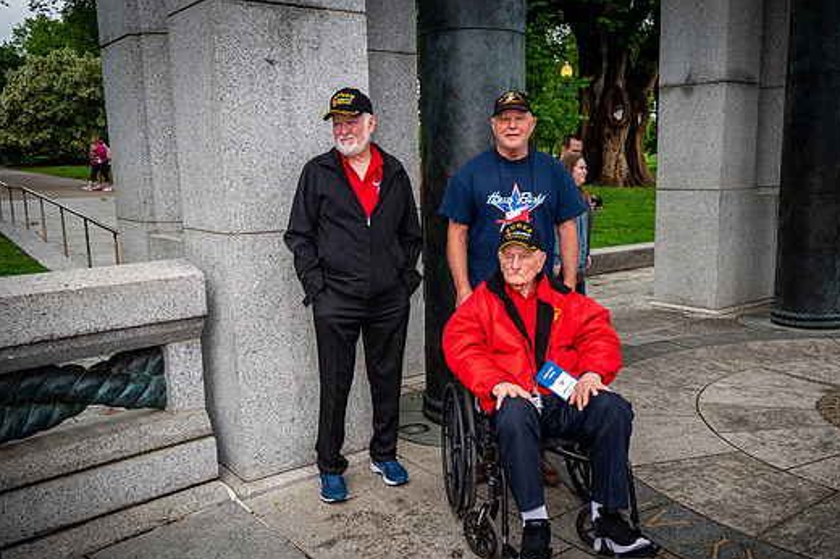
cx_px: 464
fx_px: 793
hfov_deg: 55.7
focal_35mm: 34
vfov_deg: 38.8
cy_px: 309
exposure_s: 1/640
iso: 1400
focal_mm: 30.5
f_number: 8
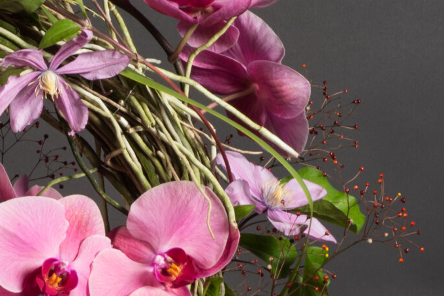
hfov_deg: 9.0
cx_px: -86
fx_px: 2788
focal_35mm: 226
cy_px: 307
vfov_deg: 6.1
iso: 100
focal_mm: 60
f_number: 20
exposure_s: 1/60
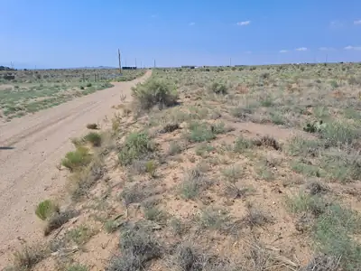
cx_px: 180
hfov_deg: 69.4
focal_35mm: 25
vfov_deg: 54.9
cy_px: 136
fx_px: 261
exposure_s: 1/1120
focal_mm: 4.6
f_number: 2
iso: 32
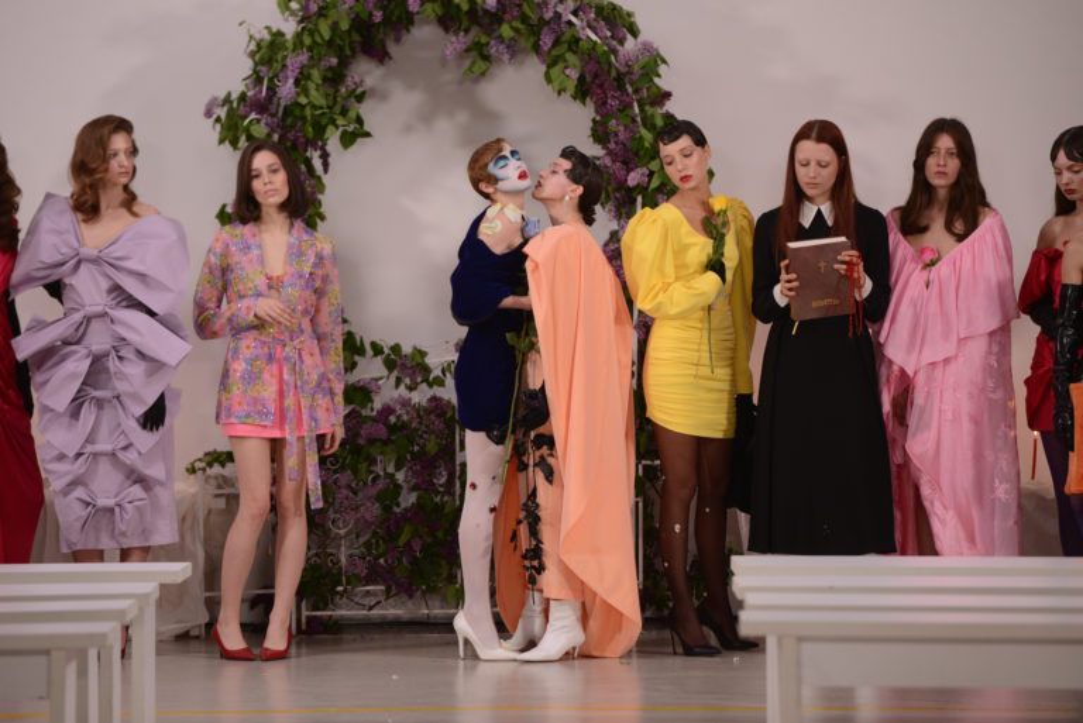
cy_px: 362
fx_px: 6020
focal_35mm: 200
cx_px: 542
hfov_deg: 10.3
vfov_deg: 6.9
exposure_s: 1/250
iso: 1000
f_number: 3.5
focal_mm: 200
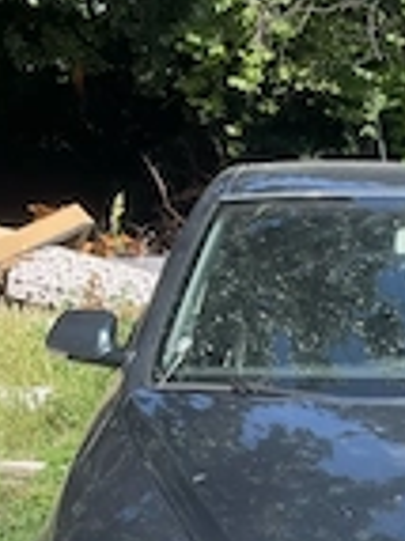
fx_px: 1094
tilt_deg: -14.8
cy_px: 507
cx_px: 545
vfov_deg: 26.7
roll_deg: +0.2
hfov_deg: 19.2
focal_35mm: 70
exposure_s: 1/1238
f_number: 1.6
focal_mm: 5.1
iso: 32
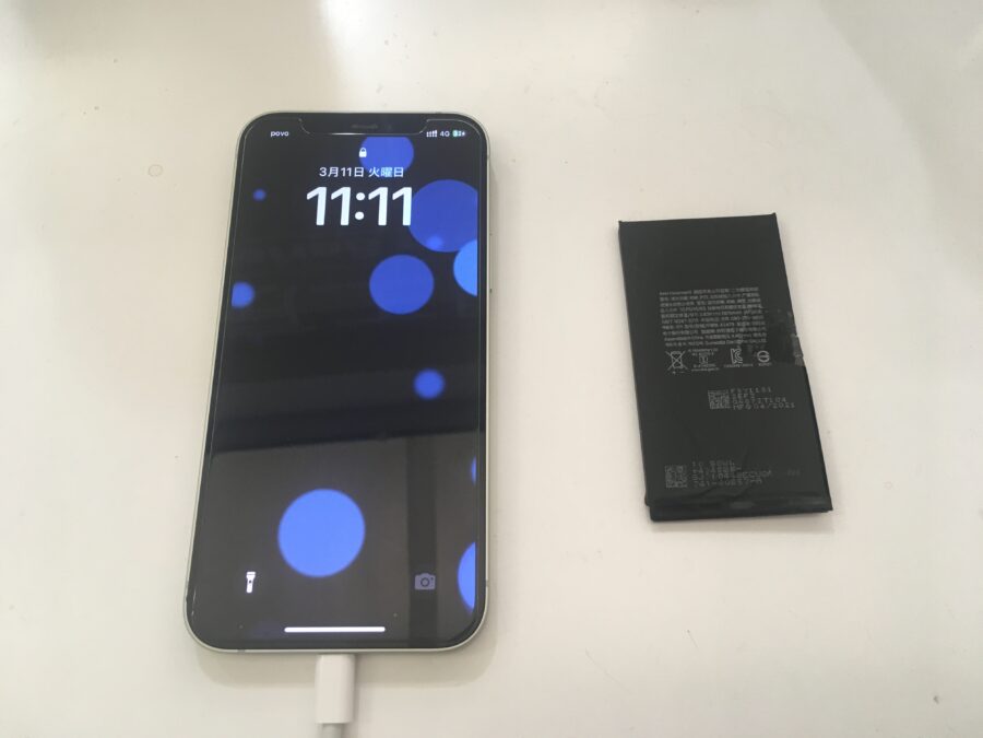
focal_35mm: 29
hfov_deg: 61.7
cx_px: 492
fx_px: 824
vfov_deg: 48.2
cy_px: 369
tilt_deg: -68.6
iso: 40
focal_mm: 4.15
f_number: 2.2
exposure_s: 1/30
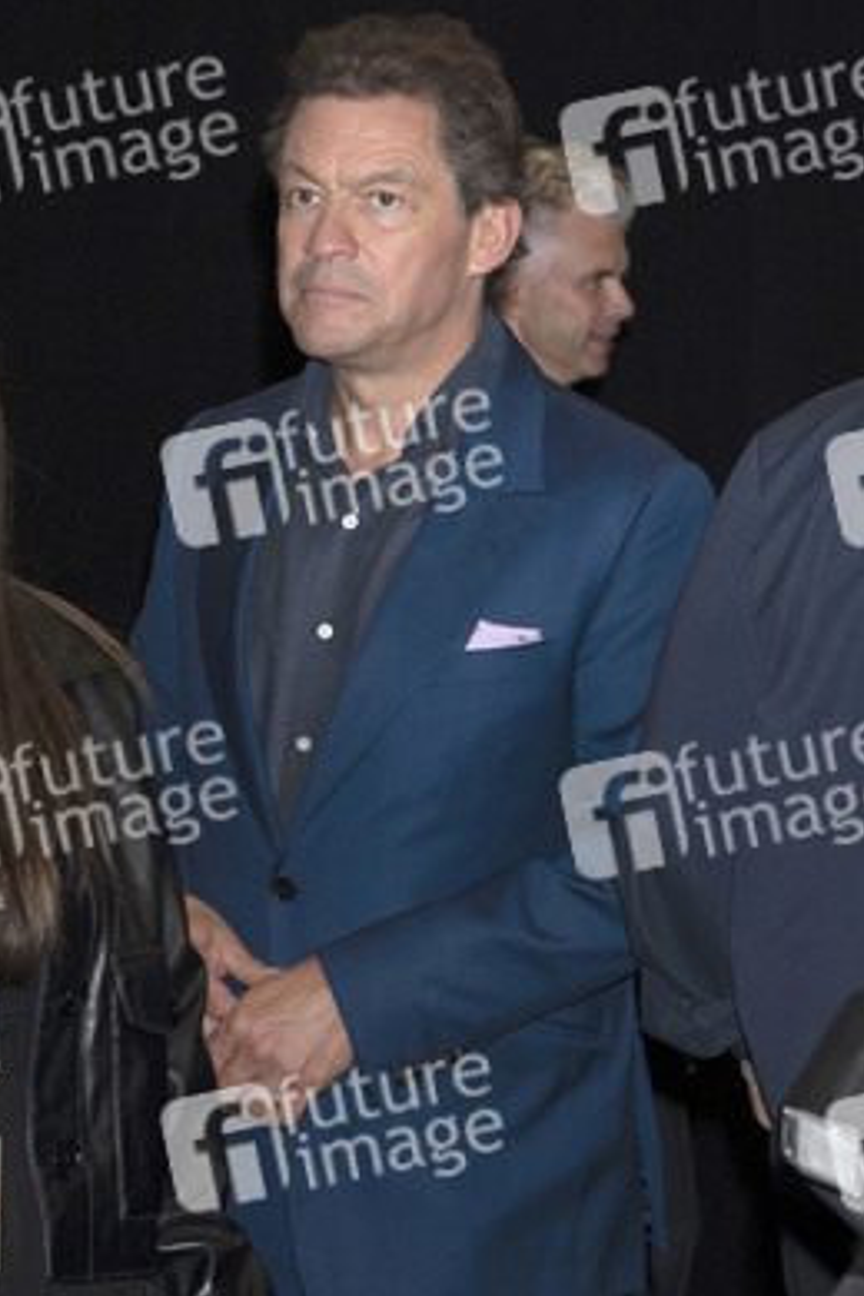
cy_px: 635
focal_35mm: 84
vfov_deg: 24.2
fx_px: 3024
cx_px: 429
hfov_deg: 16.3
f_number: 6.3
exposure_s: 1/200
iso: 640
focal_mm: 82
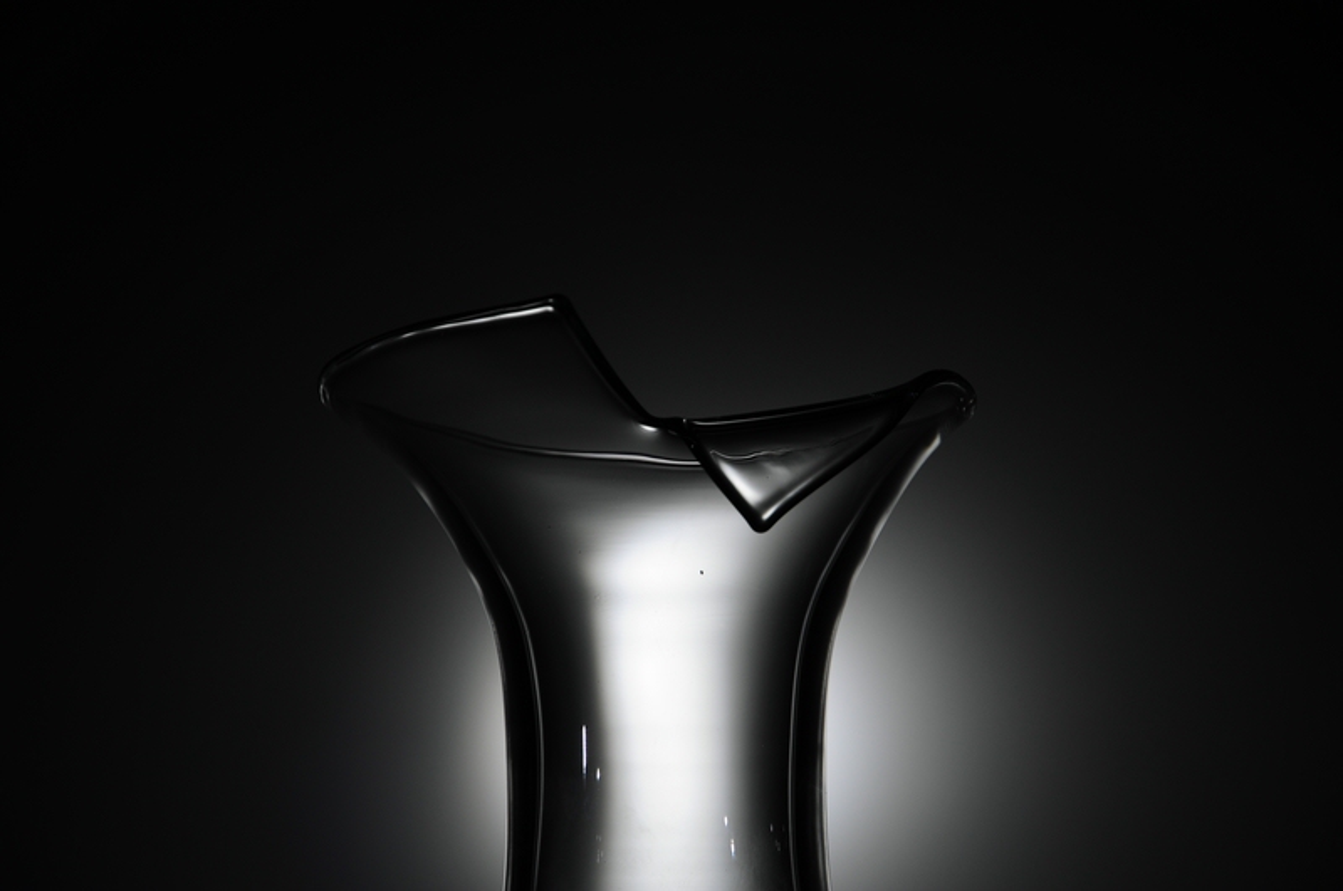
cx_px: 672
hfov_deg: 19.5
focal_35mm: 105
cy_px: 446
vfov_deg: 13.0
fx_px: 3912
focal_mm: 70
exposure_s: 1/25
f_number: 5.6
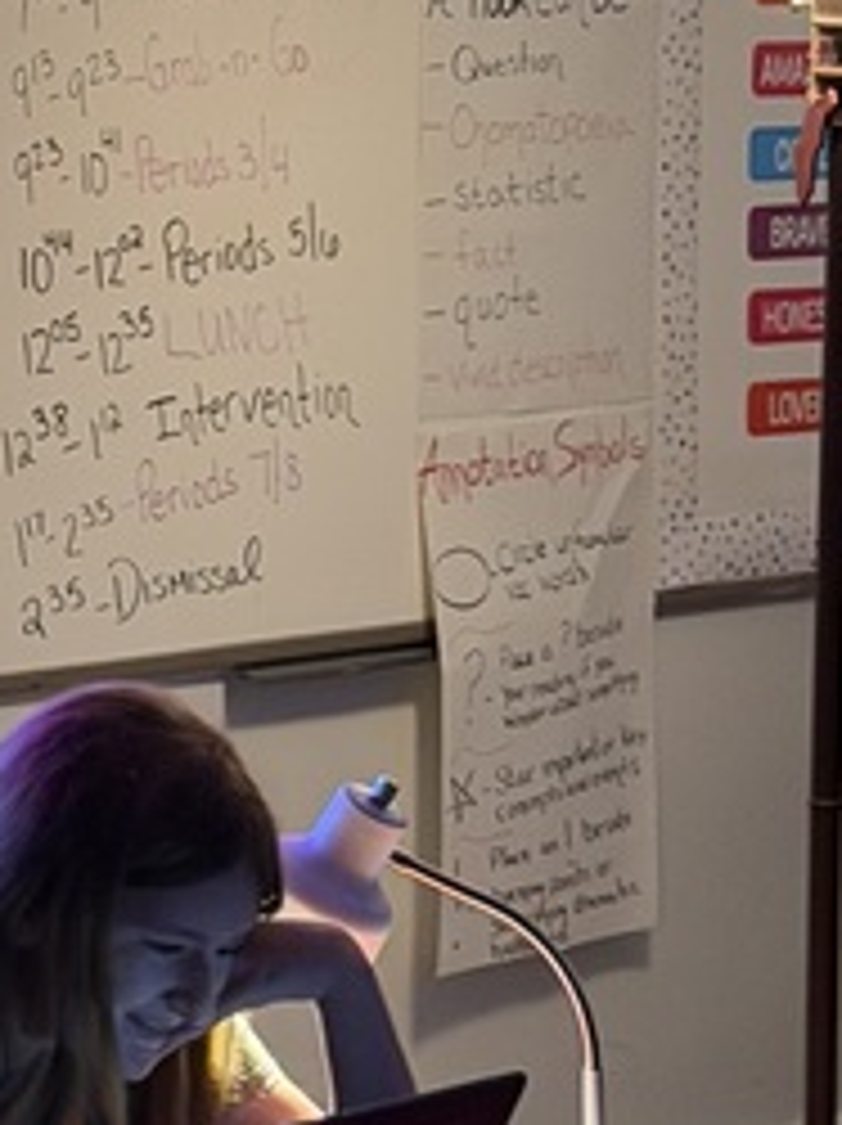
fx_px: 6400
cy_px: 158
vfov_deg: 10.0
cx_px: -378
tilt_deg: -2.9
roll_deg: -1.6
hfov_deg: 7.4
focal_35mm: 197
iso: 400
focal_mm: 6.76
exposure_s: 1/40
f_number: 1.78
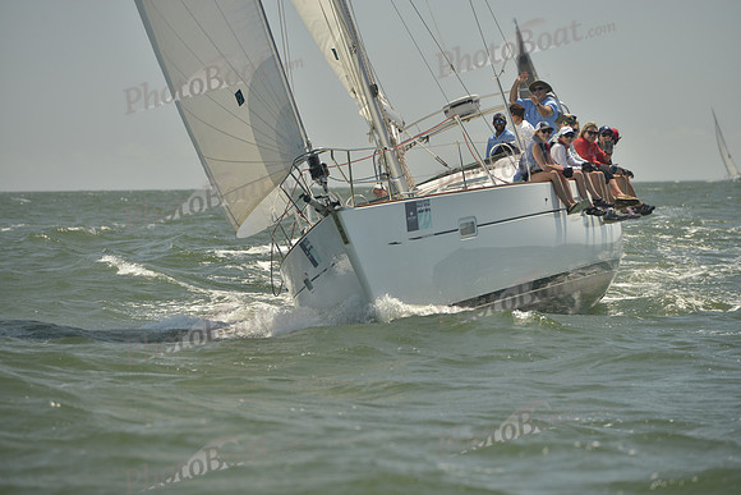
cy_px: 248
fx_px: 4117
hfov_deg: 10.3
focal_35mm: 200
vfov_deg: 6.9
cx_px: 370
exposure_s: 1/1000
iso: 280
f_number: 7.1
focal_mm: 200
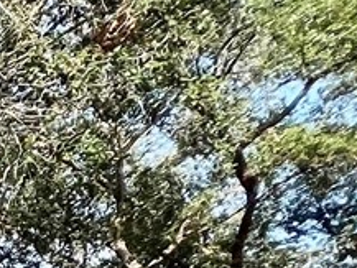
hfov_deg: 11.9
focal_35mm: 96
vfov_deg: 12.2
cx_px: -673
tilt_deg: -8.9
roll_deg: -3.5
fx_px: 991
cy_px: 645
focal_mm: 1.57
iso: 32
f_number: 1.8
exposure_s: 1/579
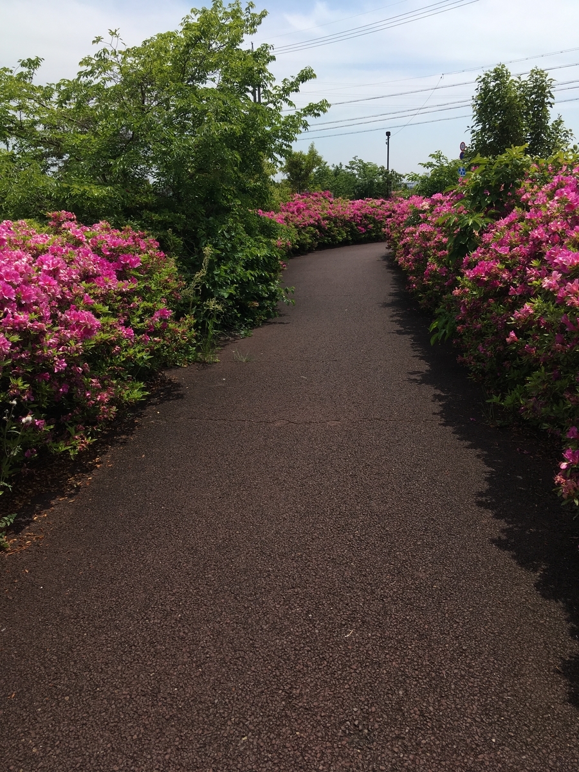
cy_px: 386
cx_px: 290
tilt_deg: -17.9
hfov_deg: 48.2
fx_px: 647
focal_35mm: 29
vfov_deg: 61.7
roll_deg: +1.3
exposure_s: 1/1148
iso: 25
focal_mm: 4.15
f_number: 2.2
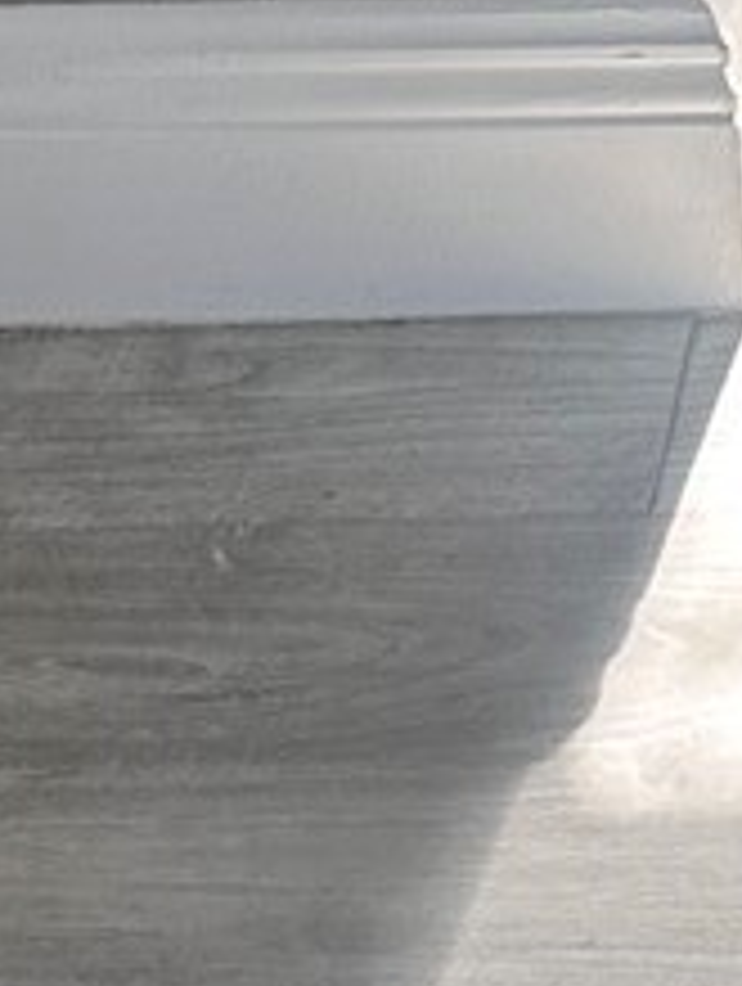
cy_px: -2476
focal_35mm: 175
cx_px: 1790
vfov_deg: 8.4
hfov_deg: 7.9
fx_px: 4987
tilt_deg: -13.0
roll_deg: -0.7
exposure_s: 1/171
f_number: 1.78
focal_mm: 6.86
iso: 80
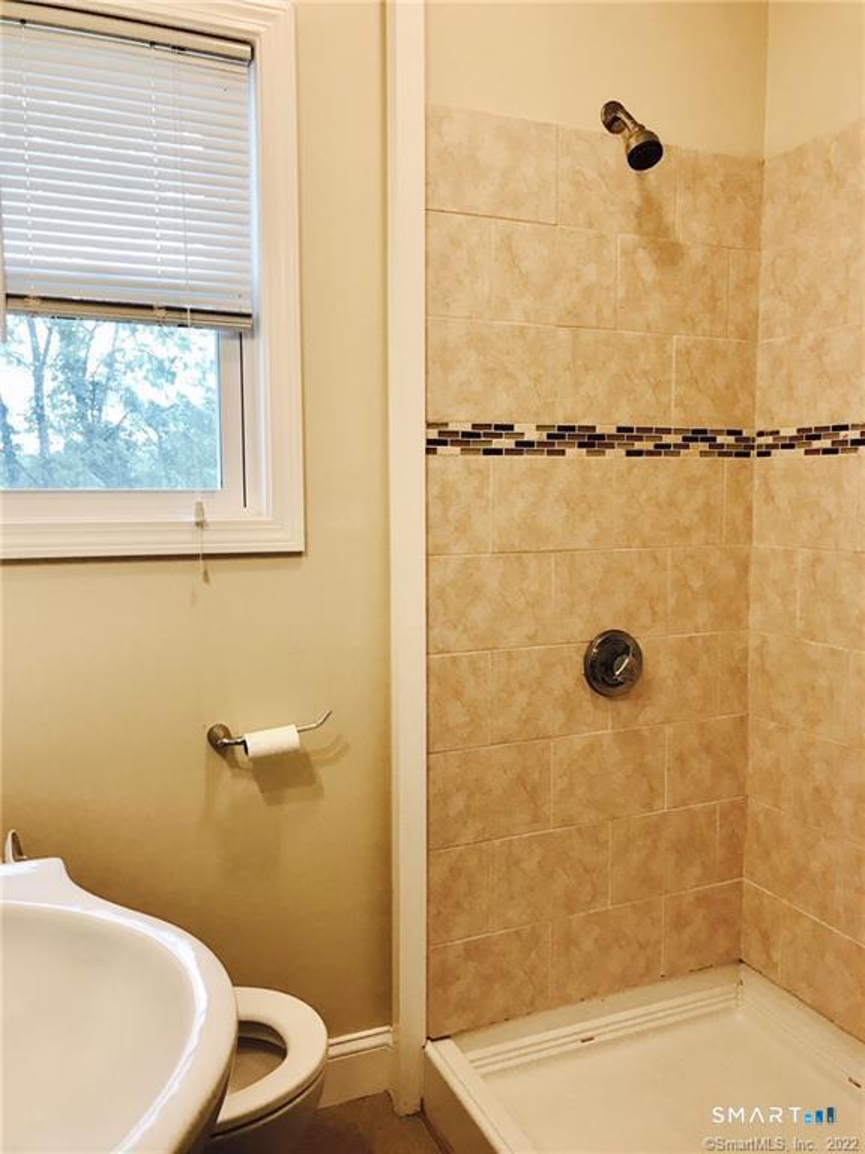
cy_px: 577
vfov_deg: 63.4
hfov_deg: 49.7
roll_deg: +0.1
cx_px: 432
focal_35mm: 28
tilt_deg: -5.5
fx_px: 933
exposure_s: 1/30
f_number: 1.8
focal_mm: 3.99
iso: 20
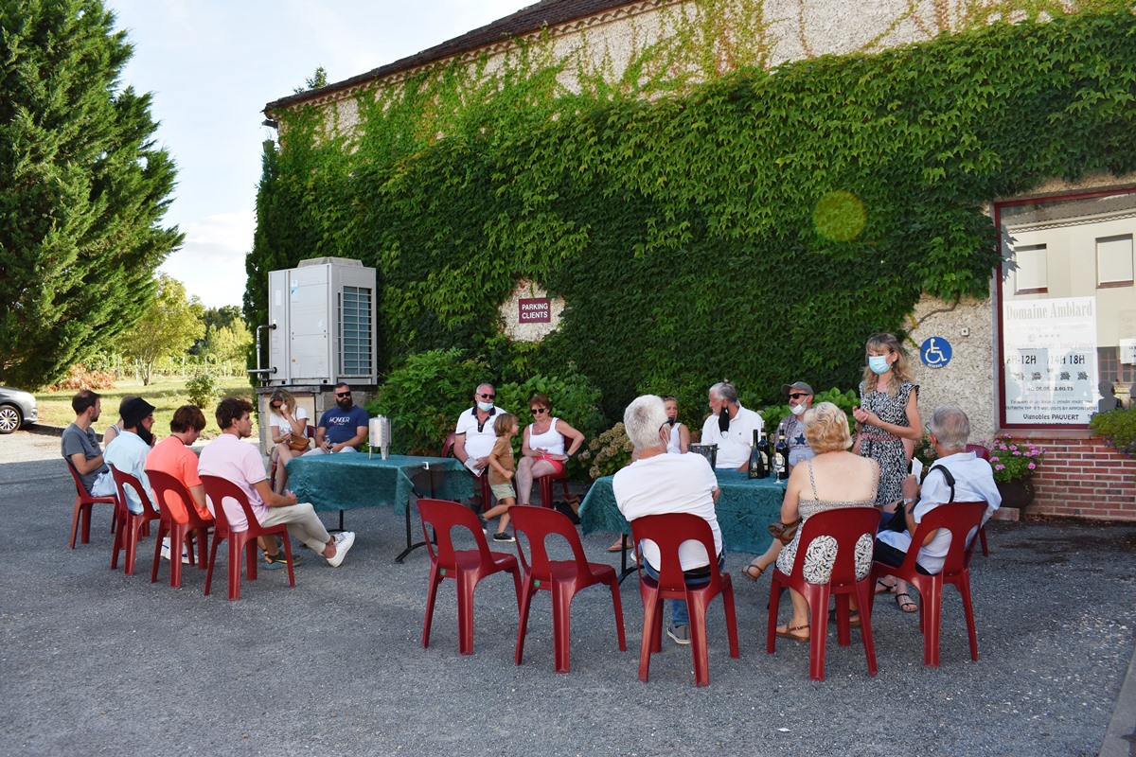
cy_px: 378
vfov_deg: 43.6
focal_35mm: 30
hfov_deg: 61.9
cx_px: 568
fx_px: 947
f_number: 5.6
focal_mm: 20
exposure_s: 1/200
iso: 100
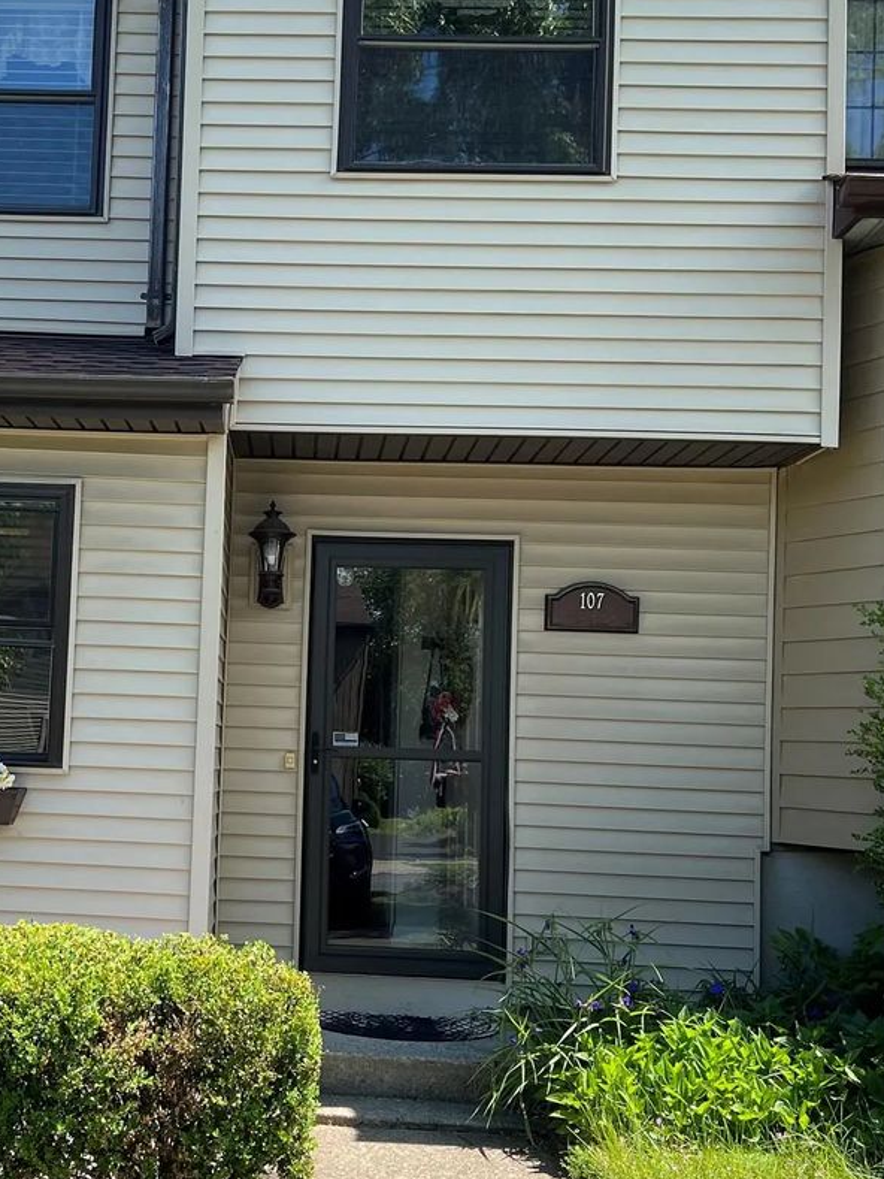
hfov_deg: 31.7
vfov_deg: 42.0
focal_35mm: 45
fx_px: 1532
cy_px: 649
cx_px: 230
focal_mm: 5.7
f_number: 1.5
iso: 50
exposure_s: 1/1079
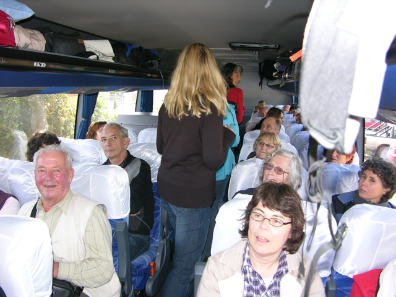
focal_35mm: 35
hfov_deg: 52.6
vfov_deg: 40.7
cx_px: 198
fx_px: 400
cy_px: 148
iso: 100
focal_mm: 8.9
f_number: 2.8
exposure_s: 1/60.1
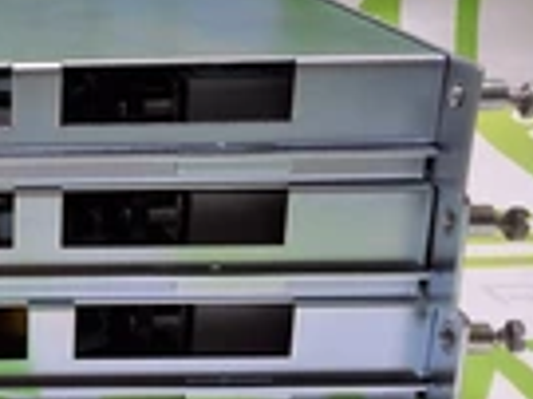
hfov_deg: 21.6
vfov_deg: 17.8
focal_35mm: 83
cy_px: 198
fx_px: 1277
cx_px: -138
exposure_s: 1/60
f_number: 1.9
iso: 32
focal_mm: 2.91
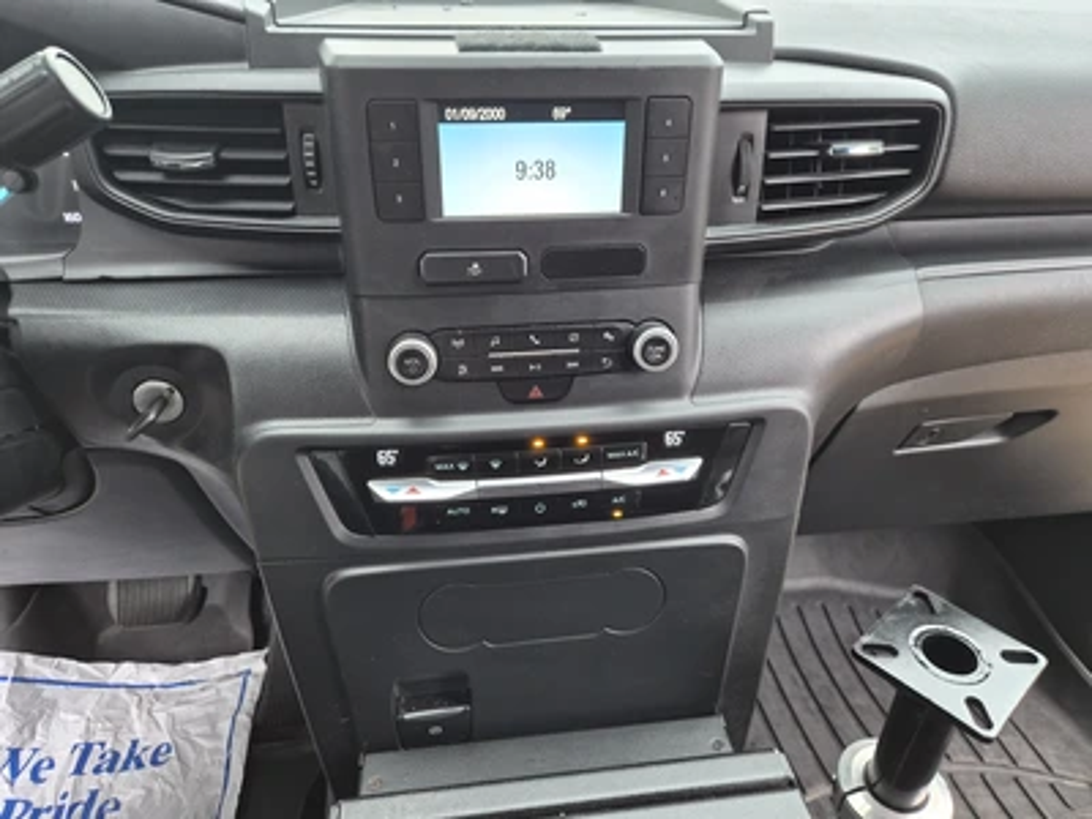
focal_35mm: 23
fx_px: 726
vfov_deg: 58.9
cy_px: 410
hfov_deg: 73.9
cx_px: 546
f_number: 1.8
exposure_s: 1/61
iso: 250
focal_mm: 5.4
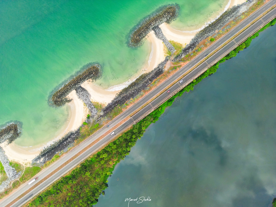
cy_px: 104
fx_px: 191
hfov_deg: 71.6
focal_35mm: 24
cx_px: 138
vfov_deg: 56.8
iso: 100
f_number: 1.7
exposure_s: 1/250
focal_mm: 6.72
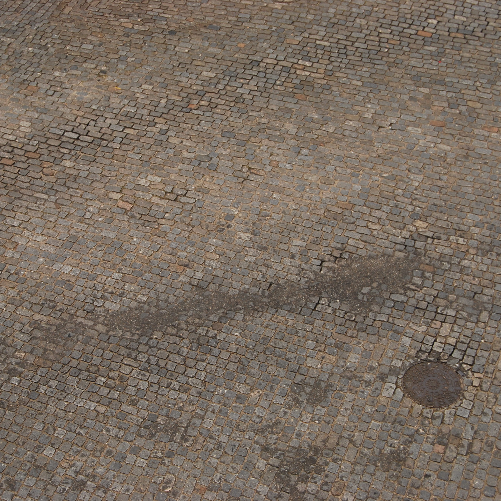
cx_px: 184
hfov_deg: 23.6
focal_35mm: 73
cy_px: 249
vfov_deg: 23.7
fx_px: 1195
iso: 200
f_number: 7.1
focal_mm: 38
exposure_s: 1/200
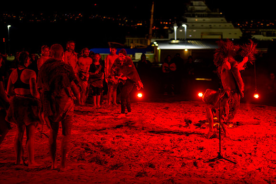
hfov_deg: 30.3
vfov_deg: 20.6
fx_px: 506
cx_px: 182
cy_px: 78
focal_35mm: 66
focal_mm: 50
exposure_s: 1/30
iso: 320
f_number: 2
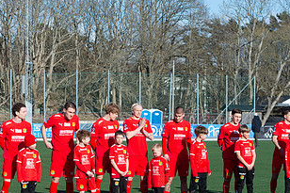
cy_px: 161
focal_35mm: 132
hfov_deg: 15.5
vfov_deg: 10.3
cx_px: 129
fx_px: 1063
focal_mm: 70
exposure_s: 1/1000
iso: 100
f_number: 4
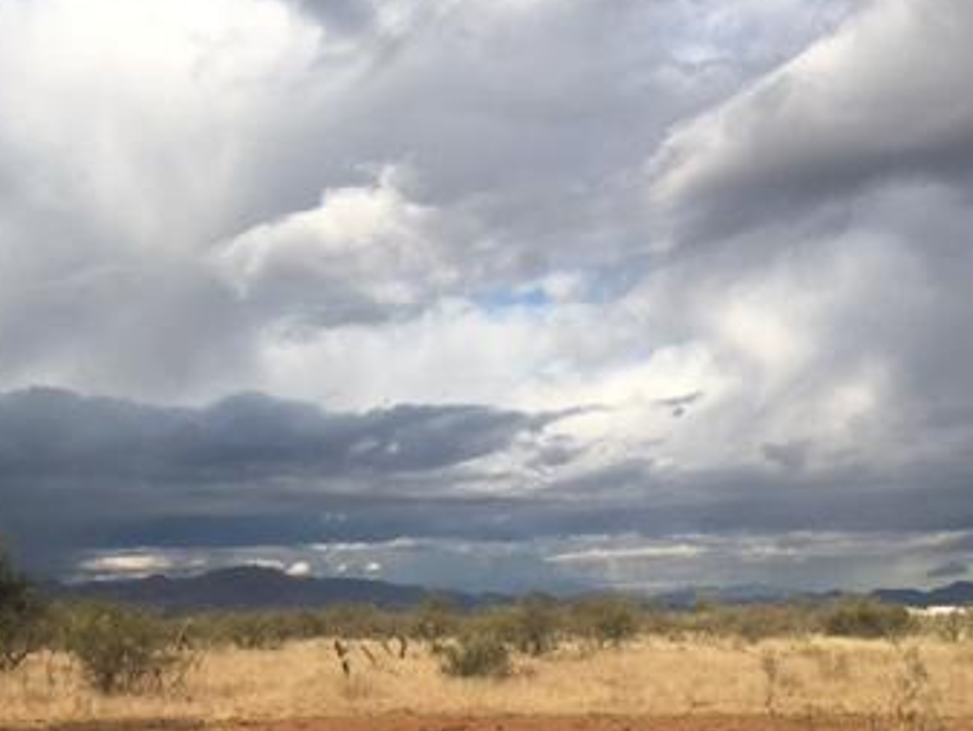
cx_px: 141
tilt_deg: +3.8
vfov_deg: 26.4
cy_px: 488
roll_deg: +1.4
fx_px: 1547
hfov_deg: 33.5
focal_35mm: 55
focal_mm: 4.15
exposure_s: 1/1832
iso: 25
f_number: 2.2
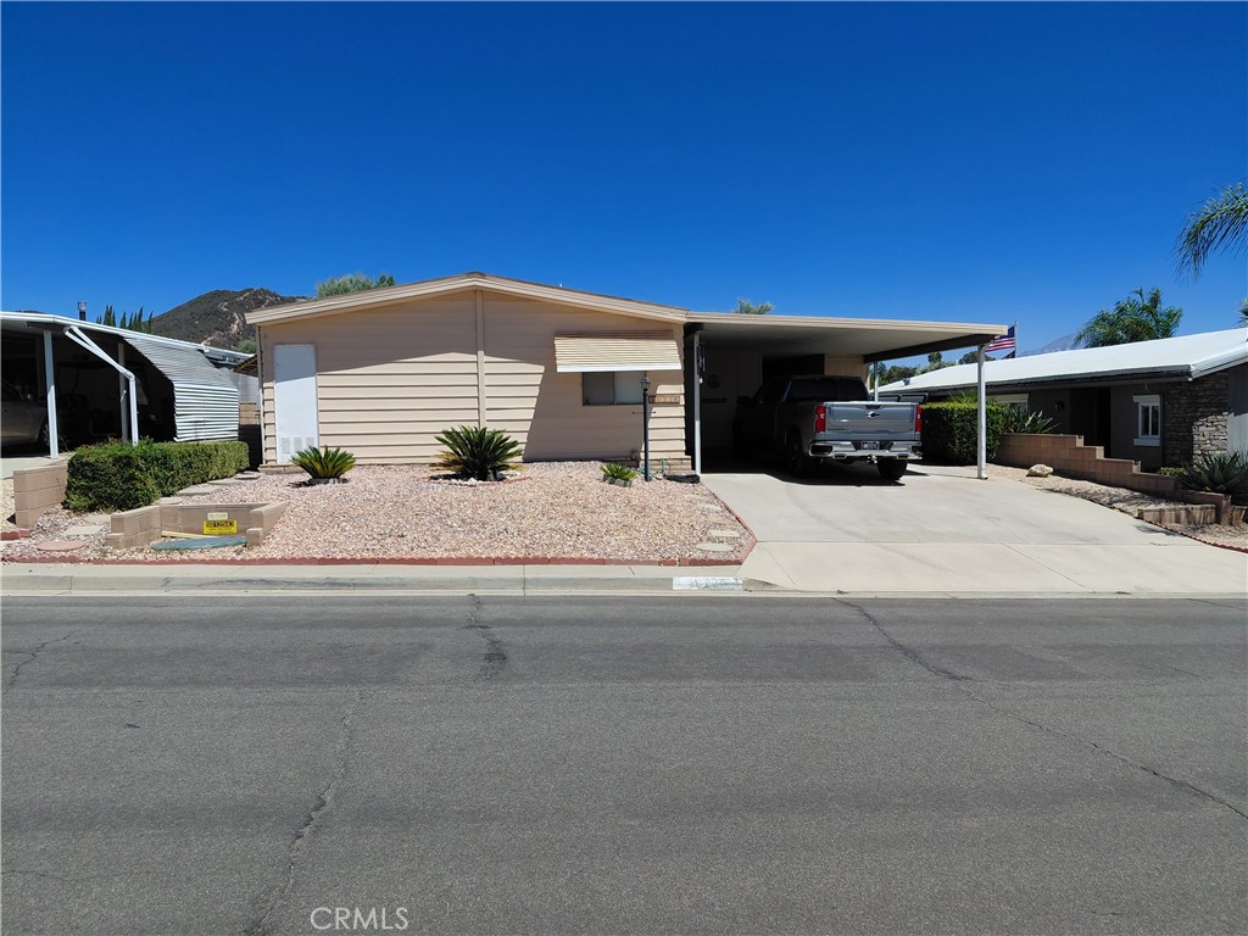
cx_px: 624
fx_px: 901
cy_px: 468
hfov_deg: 69.4
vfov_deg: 54.9
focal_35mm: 25
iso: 50
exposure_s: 1/4472
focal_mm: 4.69
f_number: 1.8
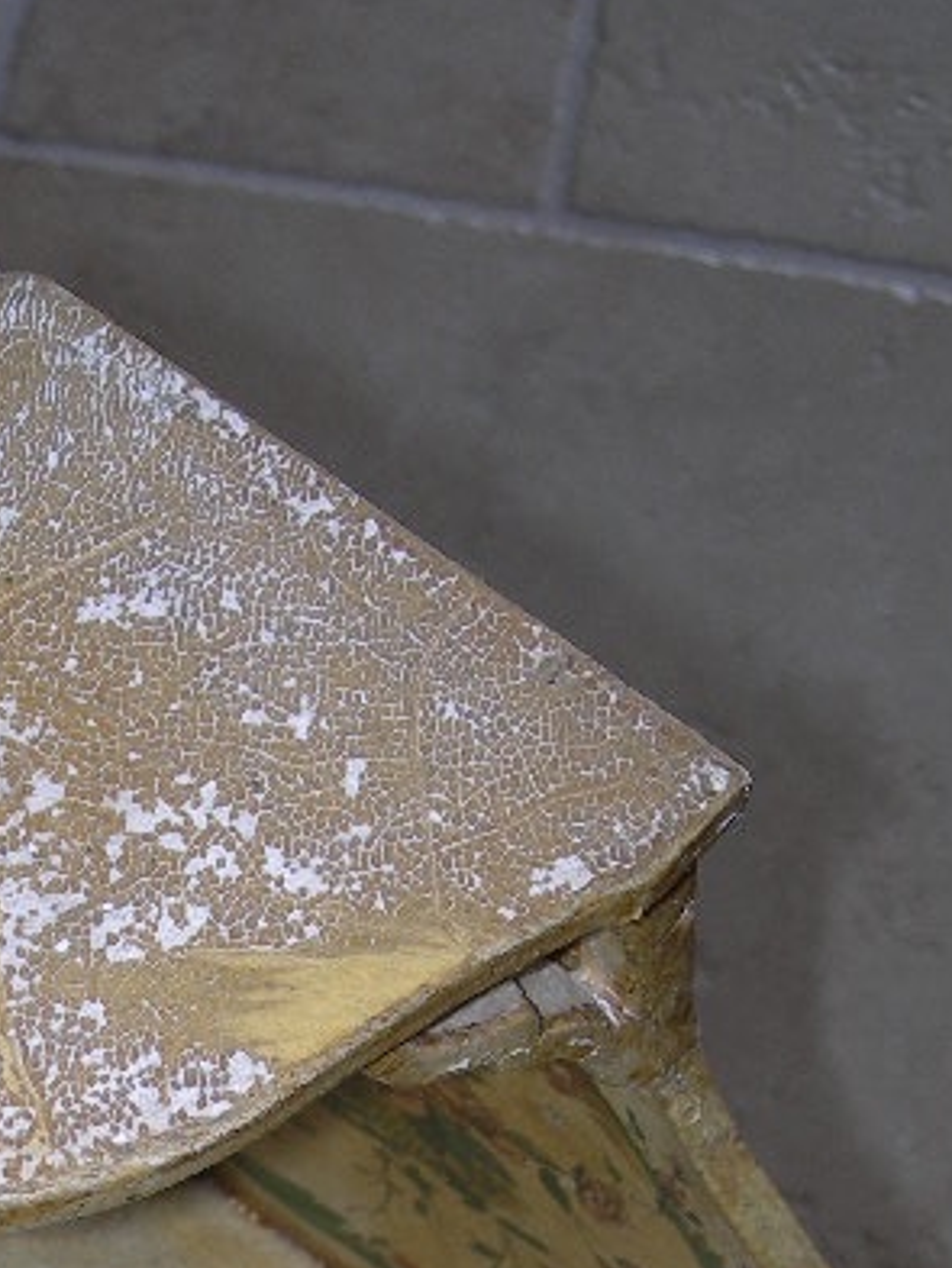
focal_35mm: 99
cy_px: 1565
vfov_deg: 18.7
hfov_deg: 14.8
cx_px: 58
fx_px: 3628
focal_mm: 7.8
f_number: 2.8
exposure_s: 1/60.1
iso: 50
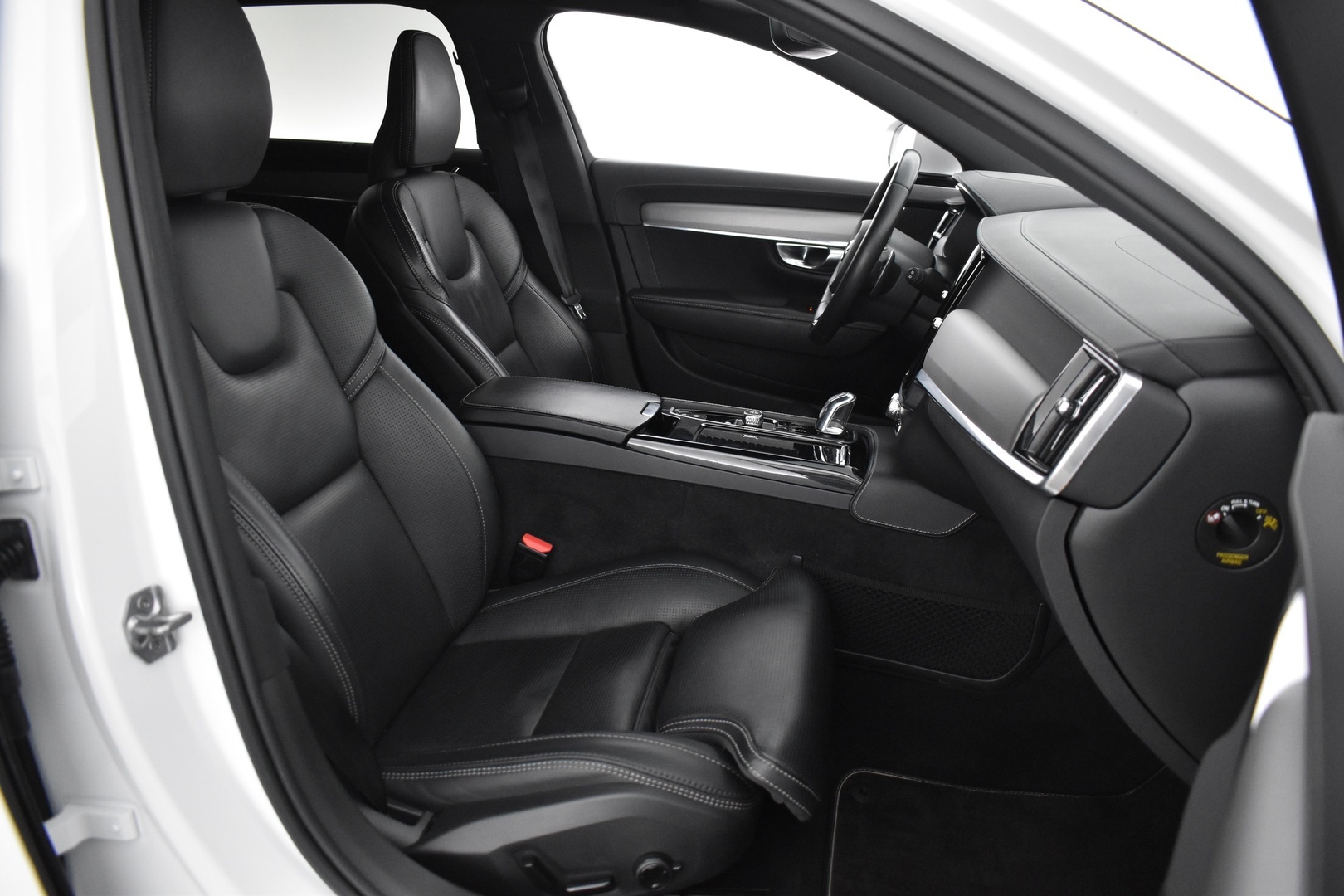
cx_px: 672
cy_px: 448
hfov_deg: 67.4
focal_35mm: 27
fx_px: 1008
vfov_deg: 47.9
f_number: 3.5
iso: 2500
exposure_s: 1/30
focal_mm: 18
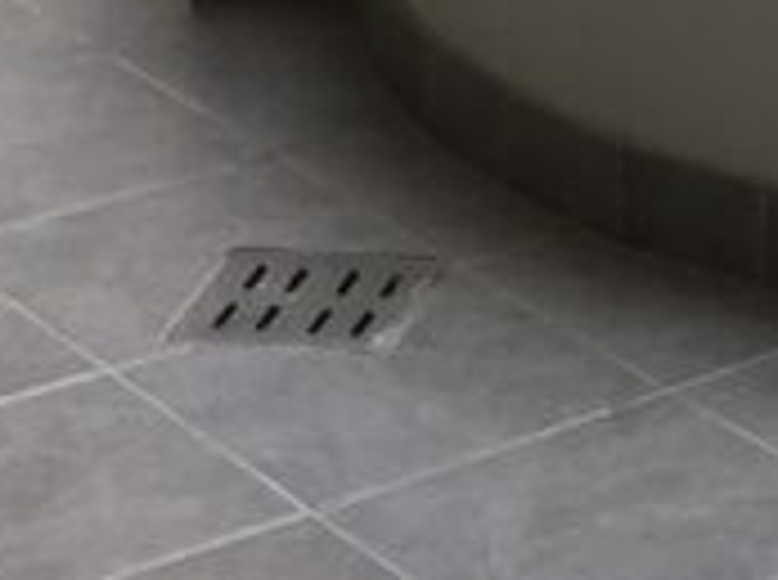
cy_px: -935
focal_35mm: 172
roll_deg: -3.2
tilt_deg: -9.1
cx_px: 1372
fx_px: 3858
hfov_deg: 10.8
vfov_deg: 7.8
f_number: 2.2
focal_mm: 4.15
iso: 32
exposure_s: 1/335
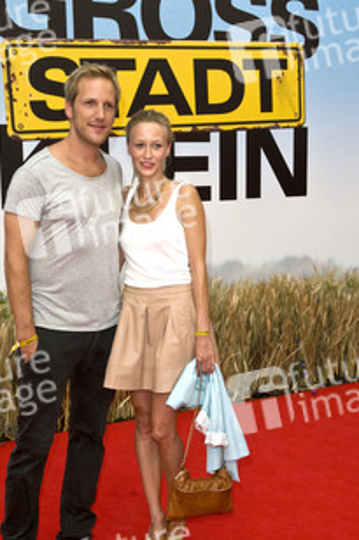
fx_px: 779
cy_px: 305
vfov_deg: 38.1
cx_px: 158
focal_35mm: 52
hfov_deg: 25.9
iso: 500
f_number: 8
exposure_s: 1/250
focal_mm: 40
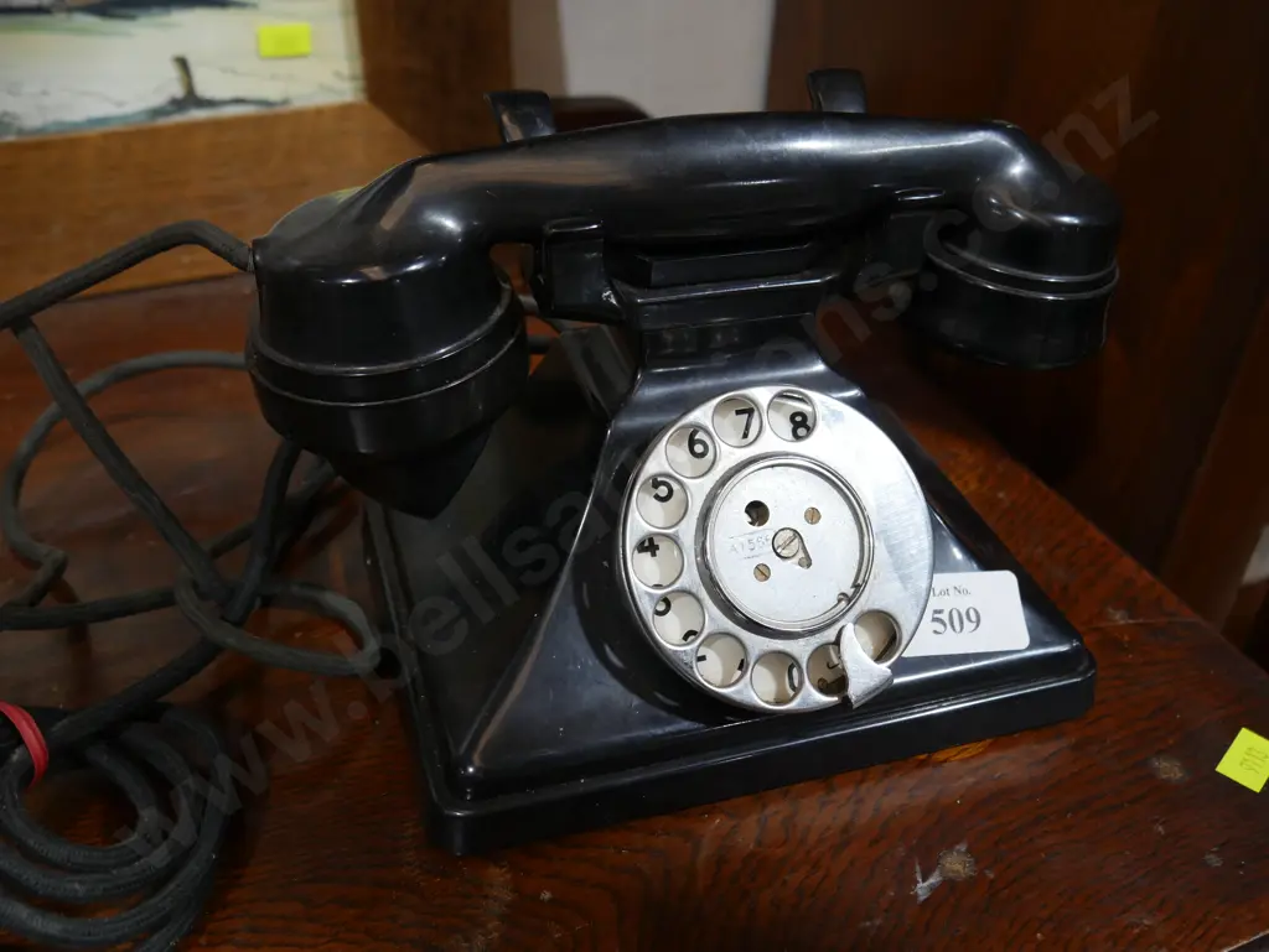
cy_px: 476
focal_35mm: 34
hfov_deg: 53.9
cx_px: 634
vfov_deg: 41.8
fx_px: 1247
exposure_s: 1/60
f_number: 4
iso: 500
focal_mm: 17
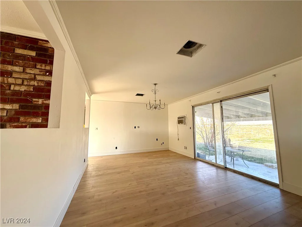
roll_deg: +0.2
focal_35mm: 14
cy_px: 114
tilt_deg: +6.9
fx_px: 122
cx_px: 151
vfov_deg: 85.7
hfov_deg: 102.1
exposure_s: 1/224
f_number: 2.2
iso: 64
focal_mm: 2.22
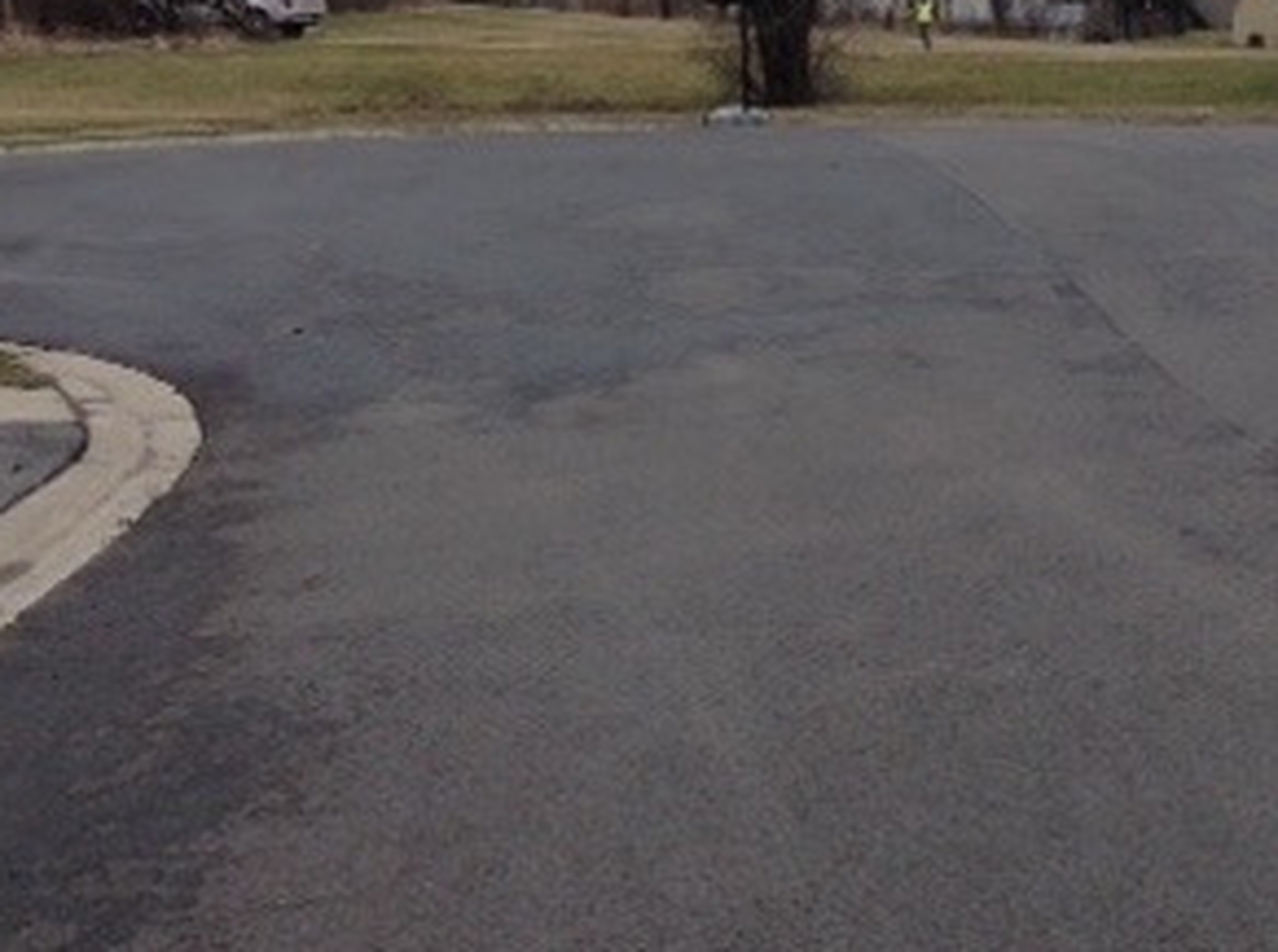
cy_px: 290
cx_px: 1142
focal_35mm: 77
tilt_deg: -4.1
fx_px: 2837
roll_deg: -0.3
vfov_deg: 19.0
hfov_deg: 24.7
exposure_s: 1/1513
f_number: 2.4
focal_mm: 4.28
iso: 50
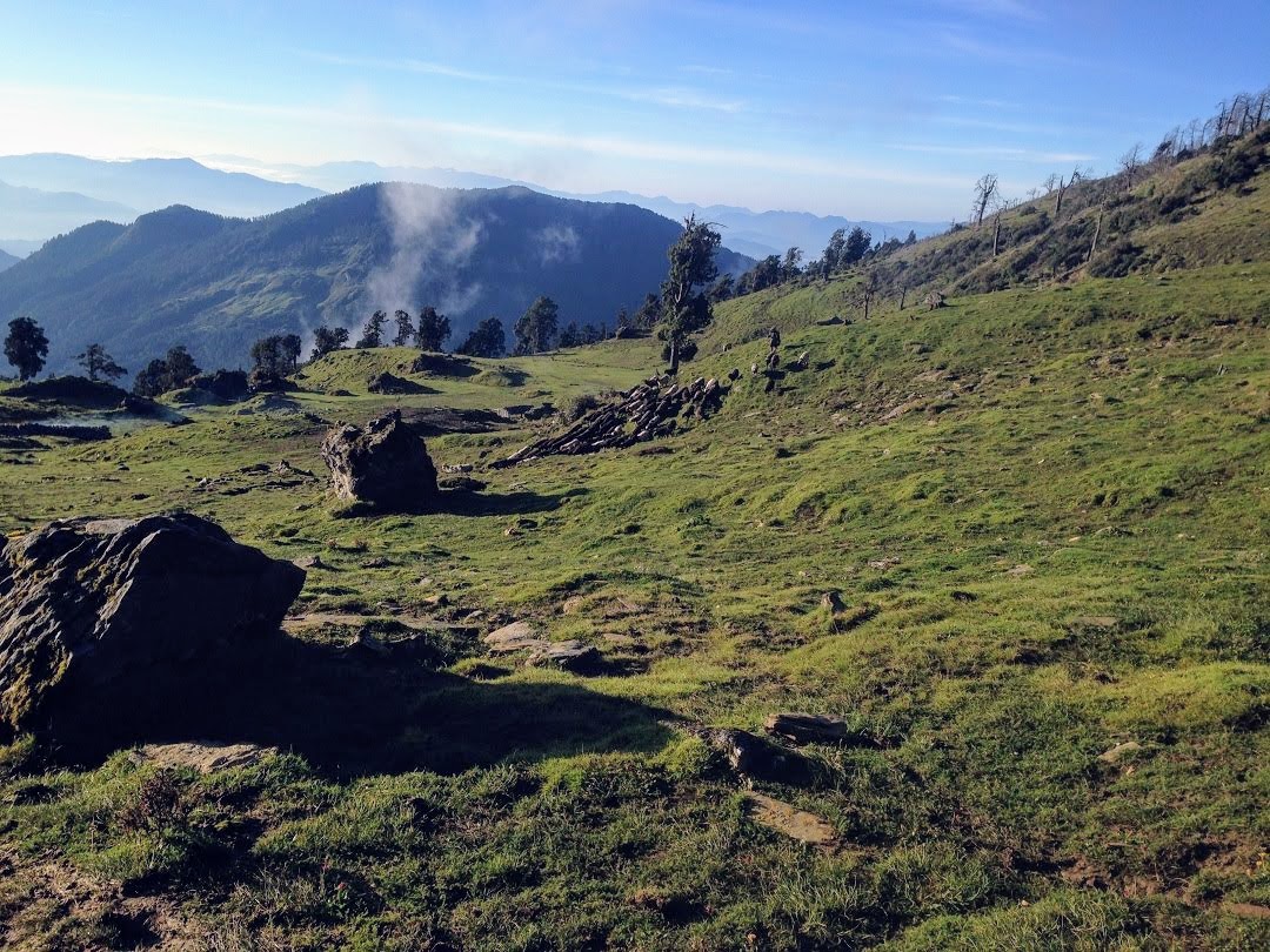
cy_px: 476
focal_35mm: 33
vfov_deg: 42.9
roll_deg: -4.8
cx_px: 635
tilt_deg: -16.0
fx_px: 1211
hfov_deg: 55.4
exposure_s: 1/919
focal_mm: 4.12
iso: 50
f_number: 2.4
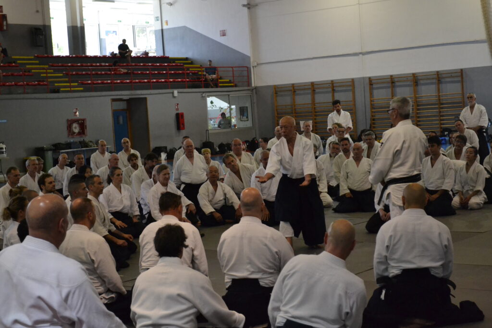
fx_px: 902
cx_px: 246
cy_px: 164
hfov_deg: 30.5
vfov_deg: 20.6
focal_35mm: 66
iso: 3200
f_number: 5.3
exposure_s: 1/320
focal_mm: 44
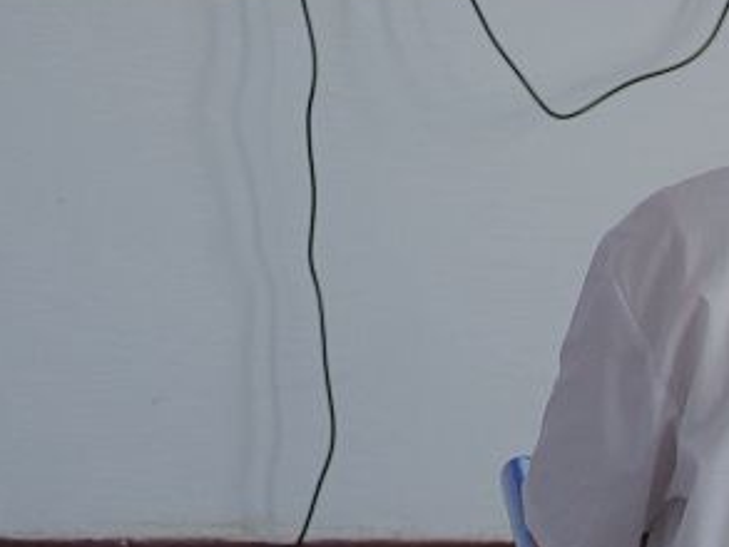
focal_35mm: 169
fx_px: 3561
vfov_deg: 8.6
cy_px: -313
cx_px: 211
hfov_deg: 11.7
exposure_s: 1/100
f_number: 4
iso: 400
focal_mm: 29
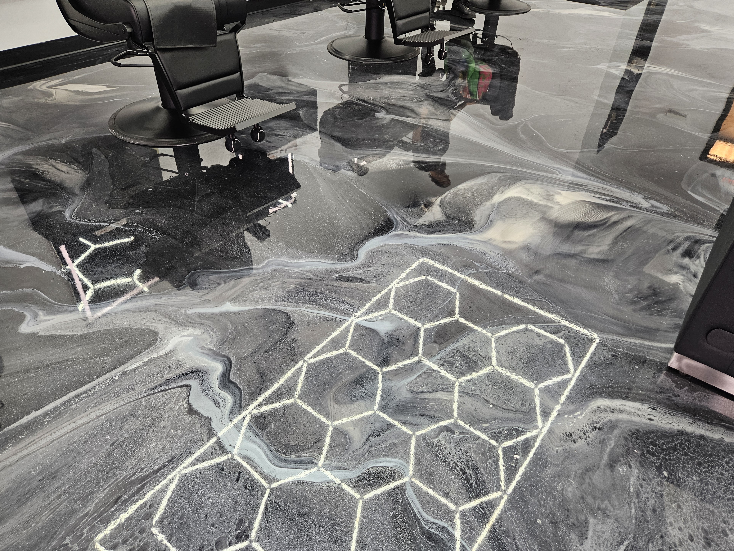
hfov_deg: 71.6
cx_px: 373
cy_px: 271
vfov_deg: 56.8
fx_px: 509
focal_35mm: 24
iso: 160
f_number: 1.8
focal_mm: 5.4
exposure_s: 1/180
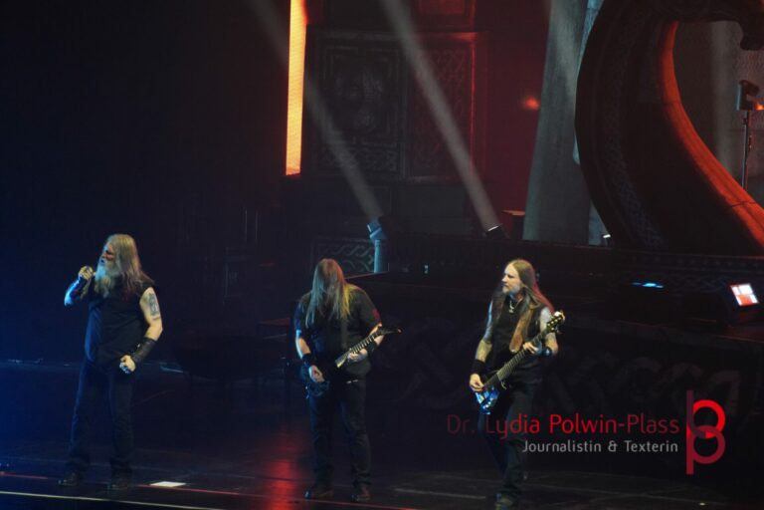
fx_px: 7671
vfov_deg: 3.8
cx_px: 382
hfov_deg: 5.7
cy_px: 255
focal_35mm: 362
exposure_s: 1/250
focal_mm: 241
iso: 6400
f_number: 6.3
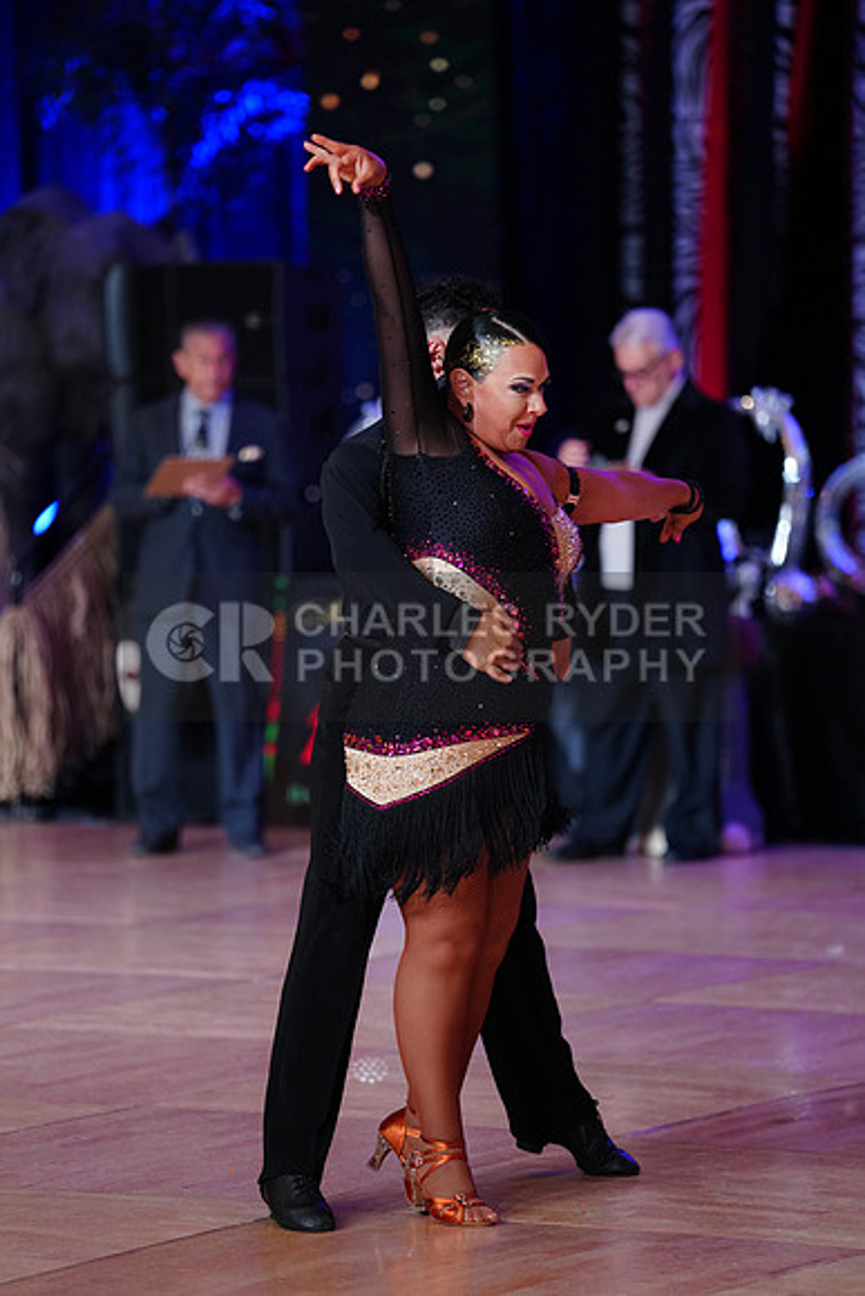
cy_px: 648
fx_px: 5943
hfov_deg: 8.3
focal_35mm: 165
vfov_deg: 12.4
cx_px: 432
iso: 2000
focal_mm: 165
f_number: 2.8
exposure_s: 1/320
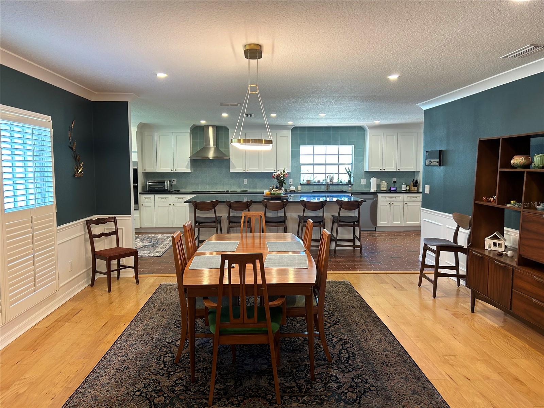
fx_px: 409
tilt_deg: -5.3
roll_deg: -0.3
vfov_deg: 53.1
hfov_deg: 67.3
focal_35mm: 26
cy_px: 204
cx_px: 272
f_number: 1.5
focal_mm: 5.7
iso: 80
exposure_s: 1/60
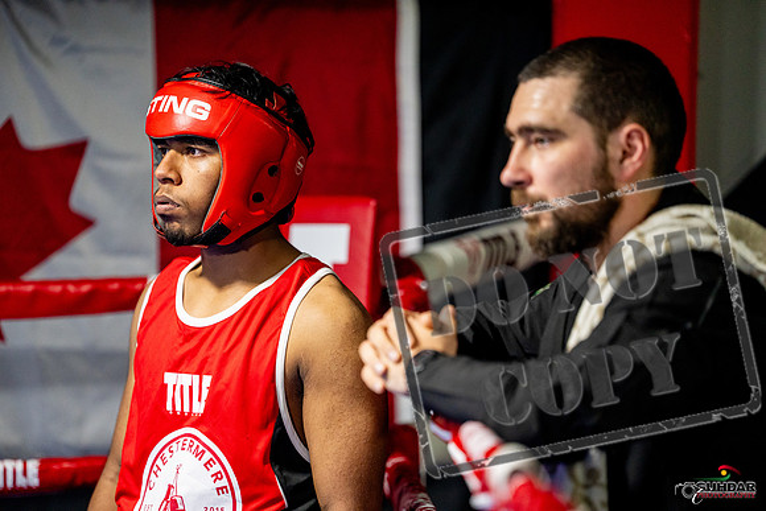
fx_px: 3192
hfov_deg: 13.7
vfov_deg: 9.2
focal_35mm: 150
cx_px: 383
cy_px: 256
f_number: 2
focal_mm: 150
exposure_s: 1/800
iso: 4000
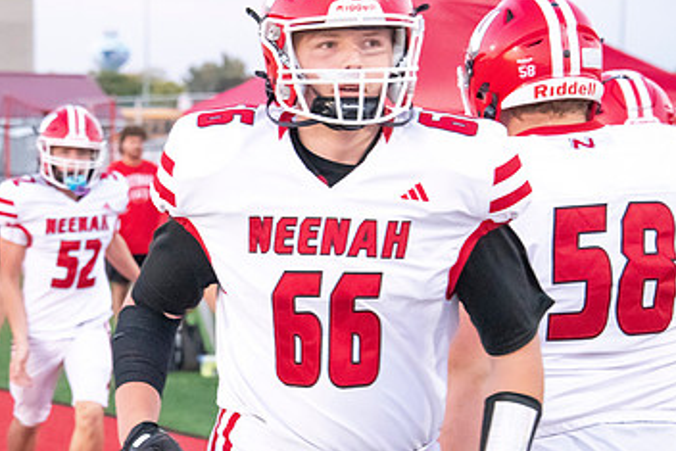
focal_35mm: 191
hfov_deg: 10.7
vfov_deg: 7.2
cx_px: 152
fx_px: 3588
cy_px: 285
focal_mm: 116
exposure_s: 1/800
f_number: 7.1
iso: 10000
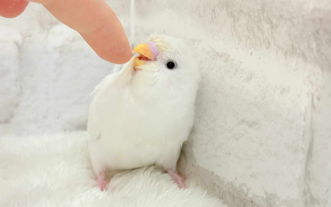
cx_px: 165
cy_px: 110
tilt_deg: -13.8
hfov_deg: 36.3
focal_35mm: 56
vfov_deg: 23.1
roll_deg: -0.1
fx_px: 505
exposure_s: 1/100
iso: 80
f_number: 1.6
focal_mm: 5.96
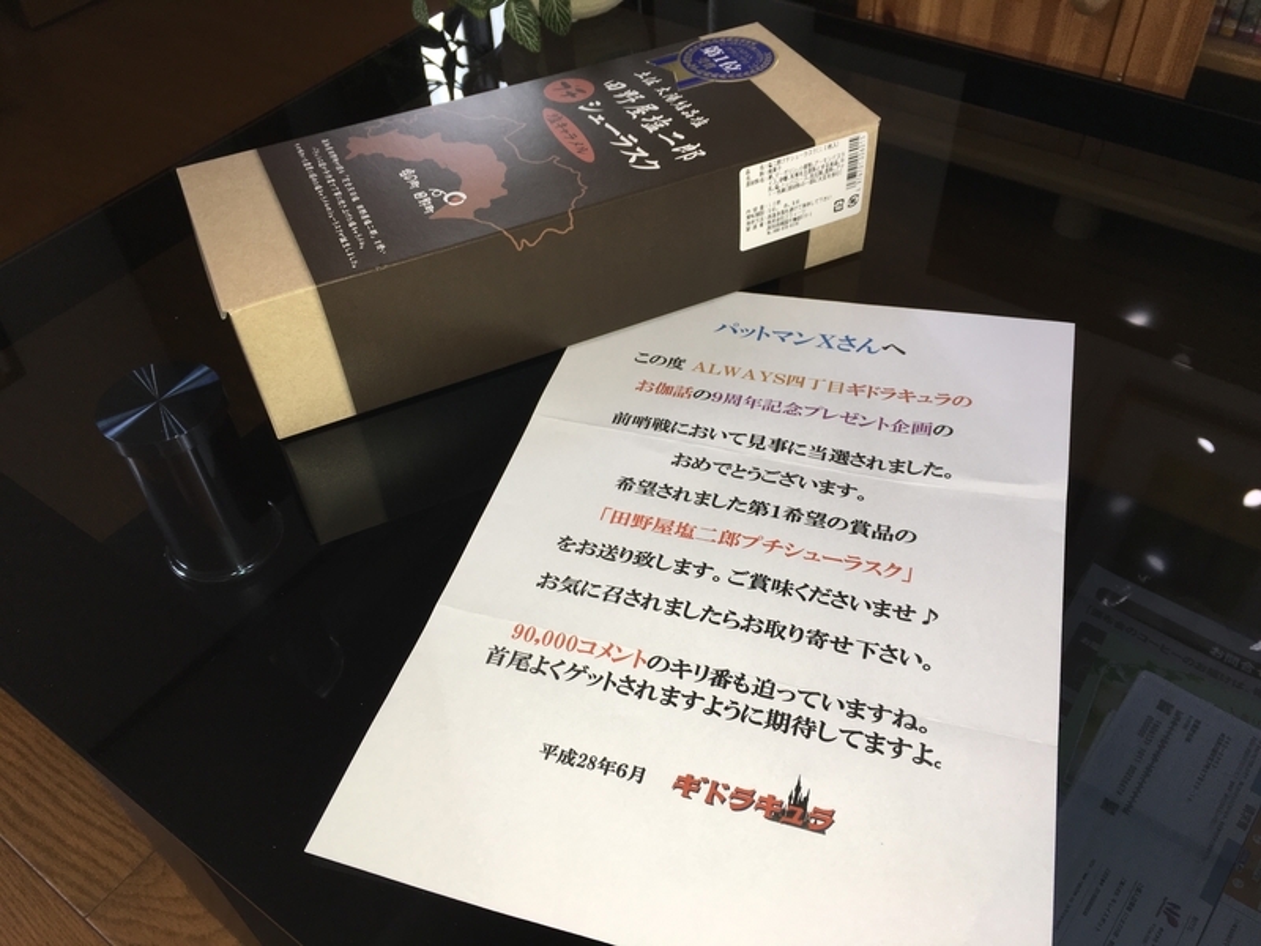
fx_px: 1056
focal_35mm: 29
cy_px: 473
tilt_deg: -45.4
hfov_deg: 61.7
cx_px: 630
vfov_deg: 48.2
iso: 25
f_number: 2.2
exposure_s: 1/38
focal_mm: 4.15
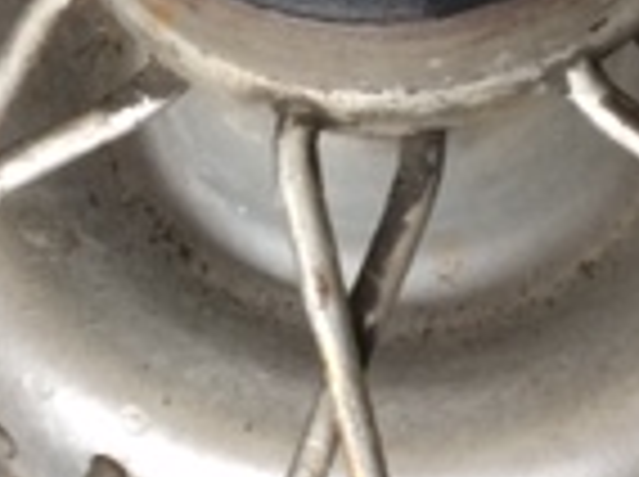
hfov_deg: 15.1
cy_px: -104
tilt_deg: -60.3
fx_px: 2414
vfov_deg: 11.1
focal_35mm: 131
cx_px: 374
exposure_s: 1/30
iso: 100
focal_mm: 4.15
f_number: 2.2
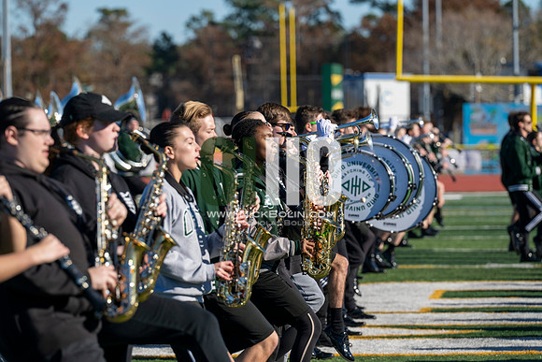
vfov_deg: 6.9
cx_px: 271
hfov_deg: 10.3
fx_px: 3012
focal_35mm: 200
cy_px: 181
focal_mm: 200
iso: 250
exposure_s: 1/2000
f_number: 5
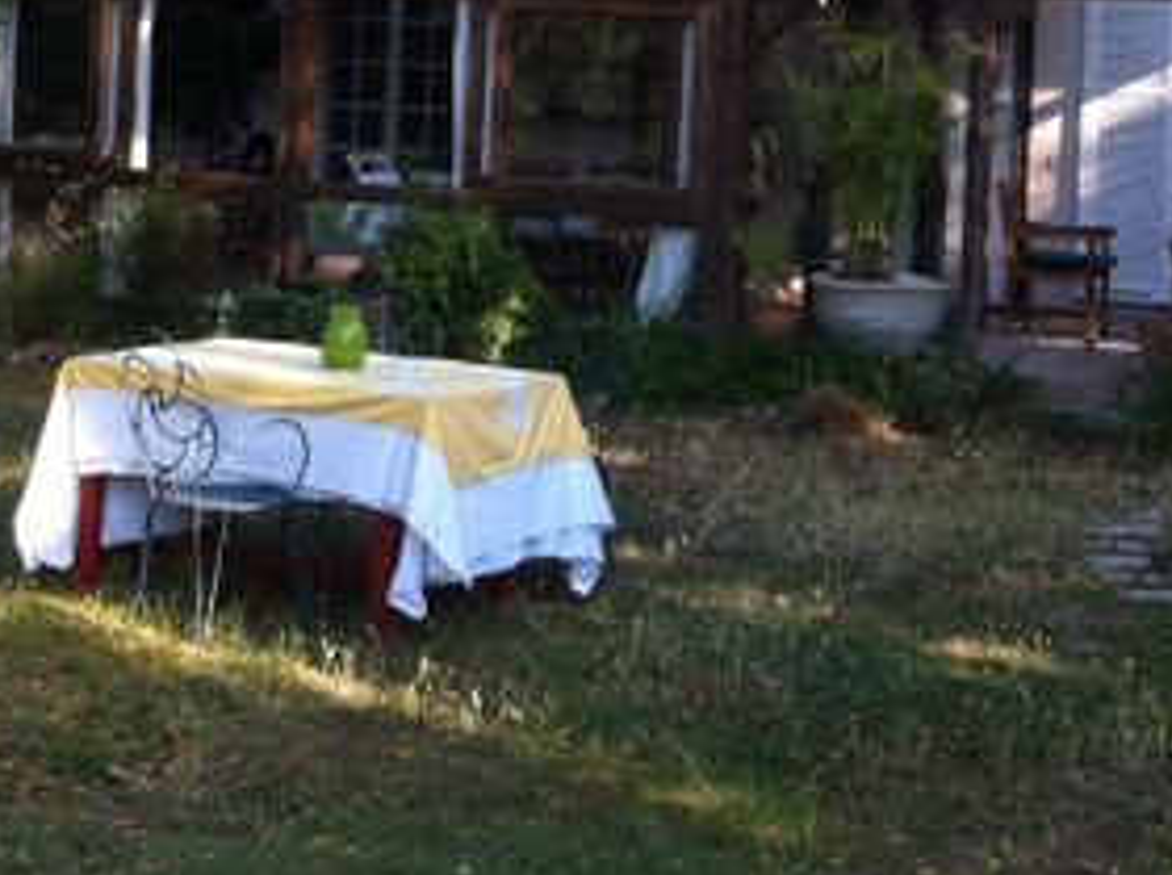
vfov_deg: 19.1
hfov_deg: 26.0
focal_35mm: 75
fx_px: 2535
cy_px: 21
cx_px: 632
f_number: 2.8
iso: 80
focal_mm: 3.85
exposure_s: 1/217
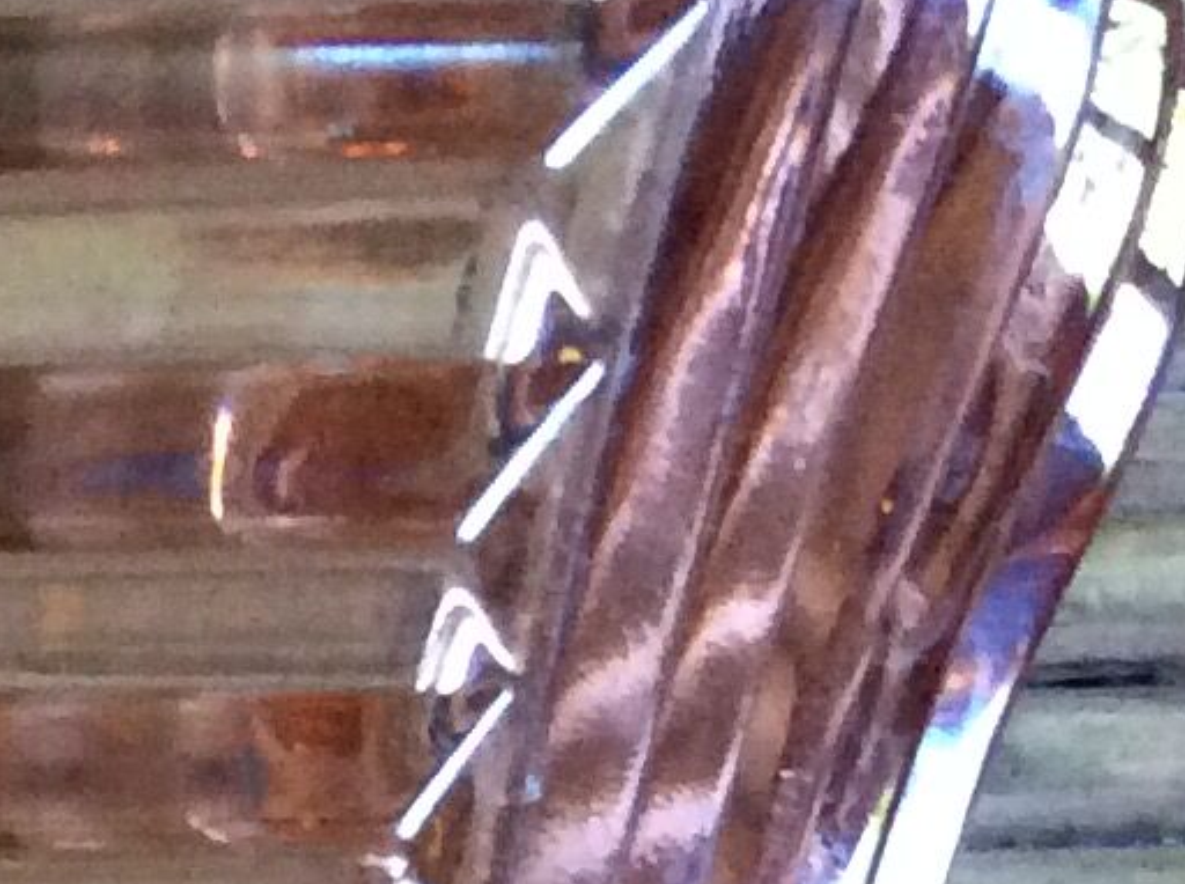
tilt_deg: -80.9
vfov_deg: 8.6
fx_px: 5535
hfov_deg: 11.3
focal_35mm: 162
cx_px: -954
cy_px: 1775
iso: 320
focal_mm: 3.3
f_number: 2.4
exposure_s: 1/25
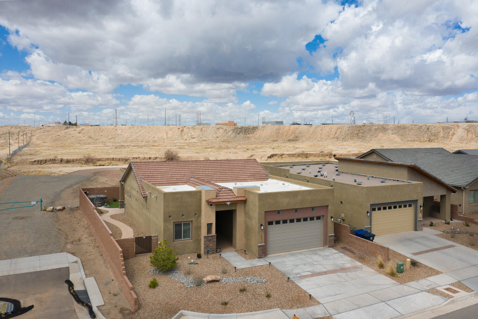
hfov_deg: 65.5
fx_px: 372
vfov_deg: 46.4
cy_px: 160
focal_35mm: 28
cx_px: 239
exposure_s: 1/800
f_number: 6.3
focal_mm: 10.26
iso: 100
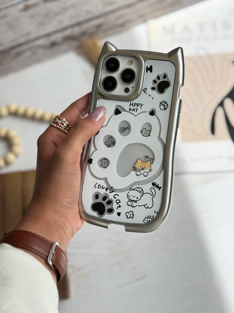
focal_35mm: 48
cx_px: 117
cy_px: 156
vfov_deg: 39.7
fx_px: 433
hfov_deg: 30.3
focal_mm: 6.76
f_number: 1.78
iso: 64
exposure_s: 1/1818
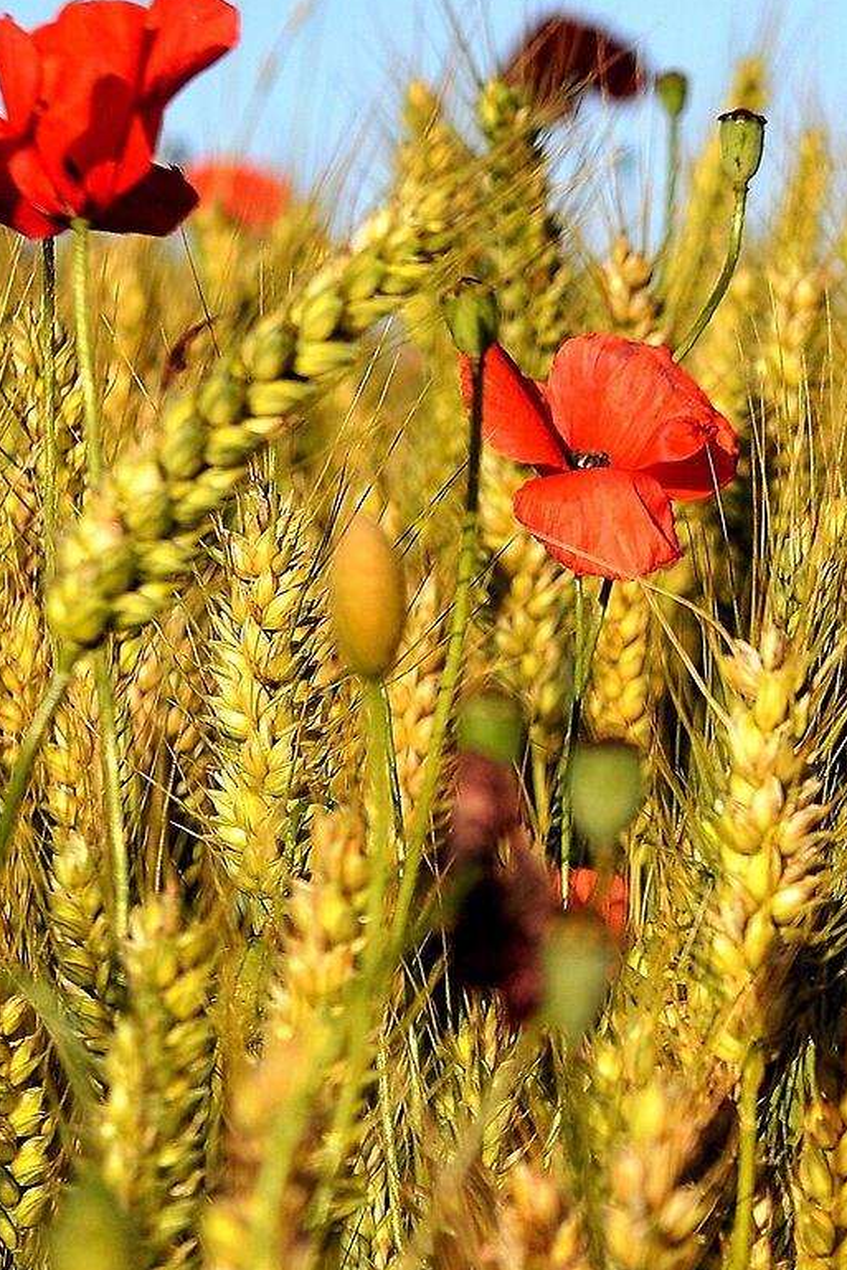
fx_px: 9242
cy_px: 646
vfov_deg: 7.9
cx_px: 1882
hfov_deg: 5.1
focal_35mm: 262
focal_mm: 56
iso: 100
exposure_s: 1/320
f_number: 8
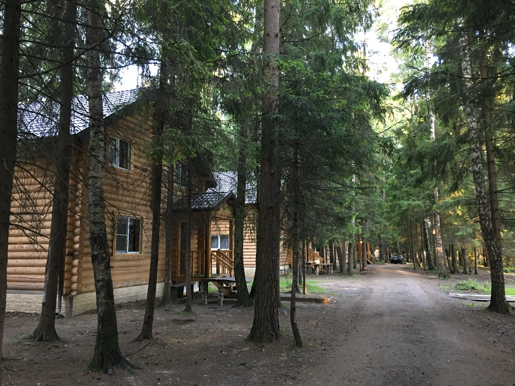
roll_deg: +0.1
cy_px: 193
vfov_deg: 48.2
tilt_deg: +9.2
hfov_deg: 61.7
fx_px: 431
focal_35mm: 29
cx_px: 258
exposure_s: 1/17
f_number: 2.2
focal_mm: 4.15
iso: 125
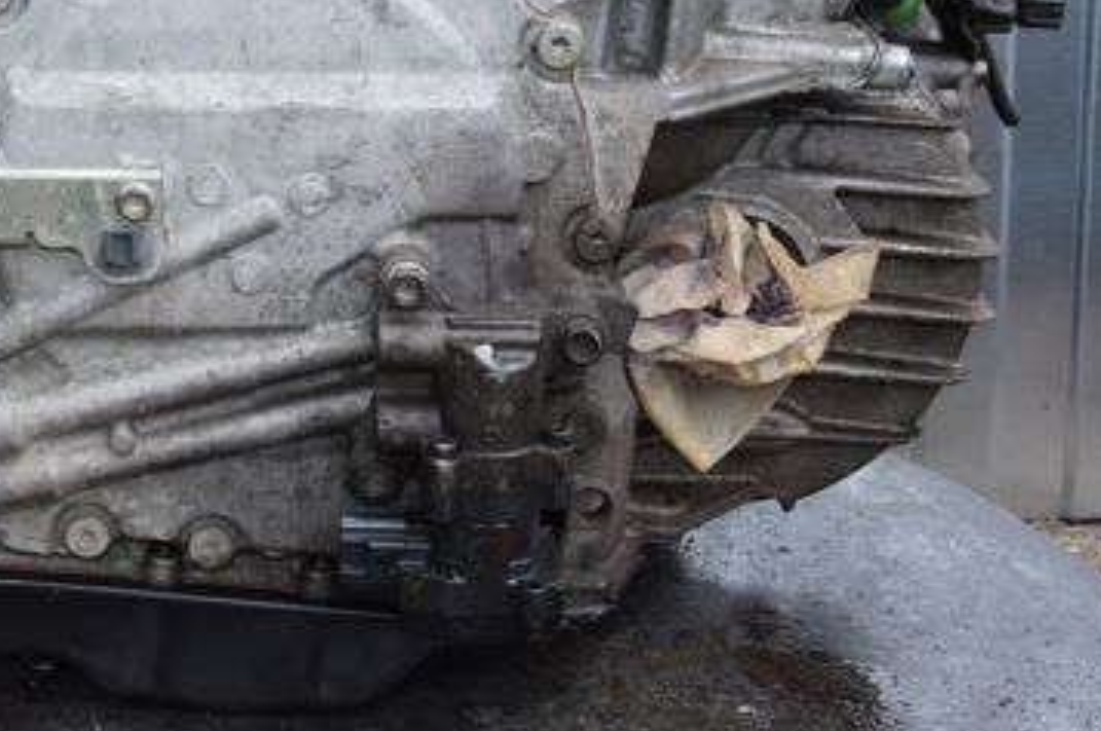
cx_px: 281
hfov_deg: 28.5
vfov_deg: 19.2
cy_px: 154
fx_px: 2138
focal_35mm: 70
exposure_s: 1/200
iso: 800
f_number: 16
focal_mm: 26
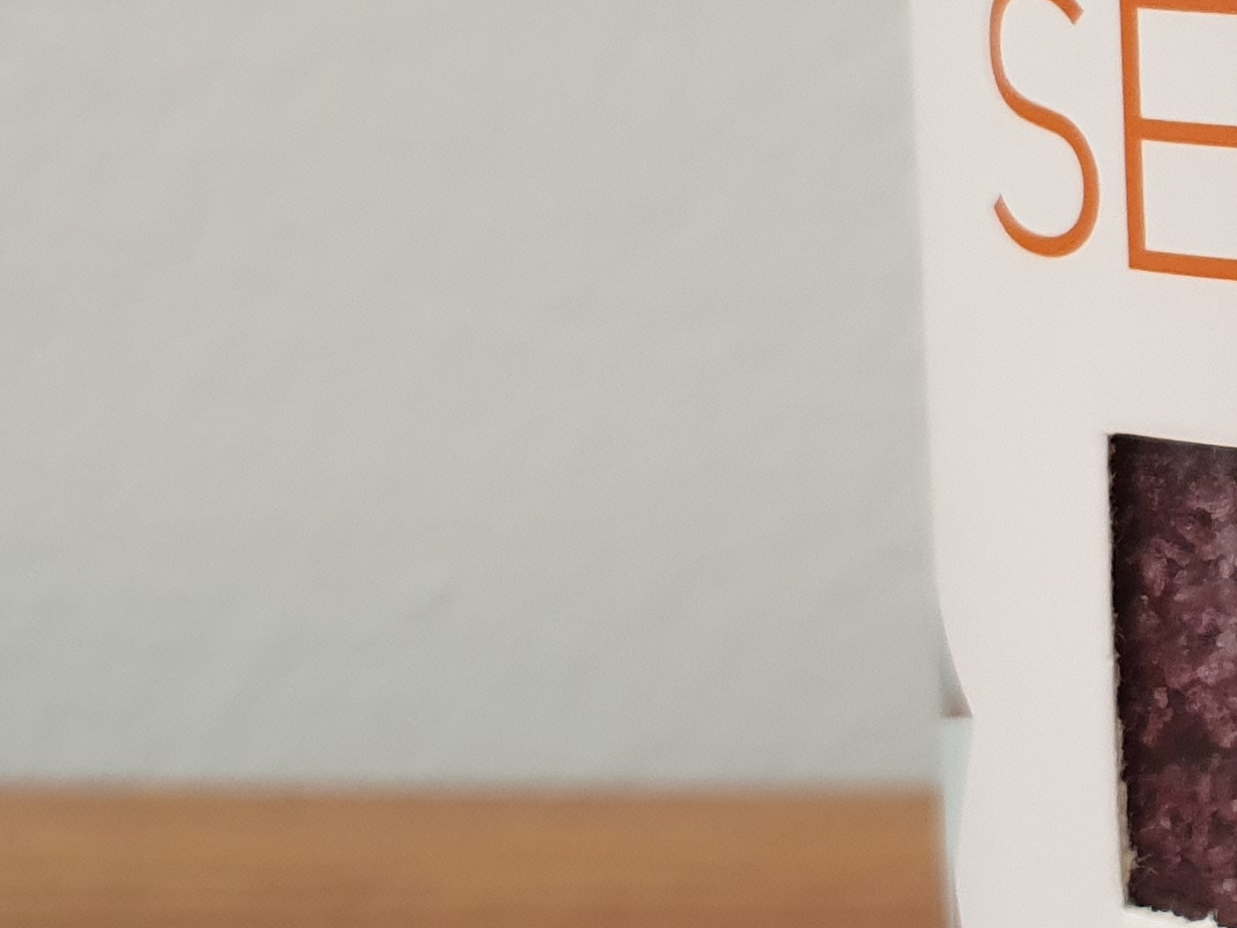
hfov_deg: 20.9
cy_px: 325
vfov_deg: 17.3
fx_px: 3038
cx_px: 1620
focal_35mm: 85
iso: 160
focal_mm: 4.32
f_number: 1.5
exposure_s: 1/50
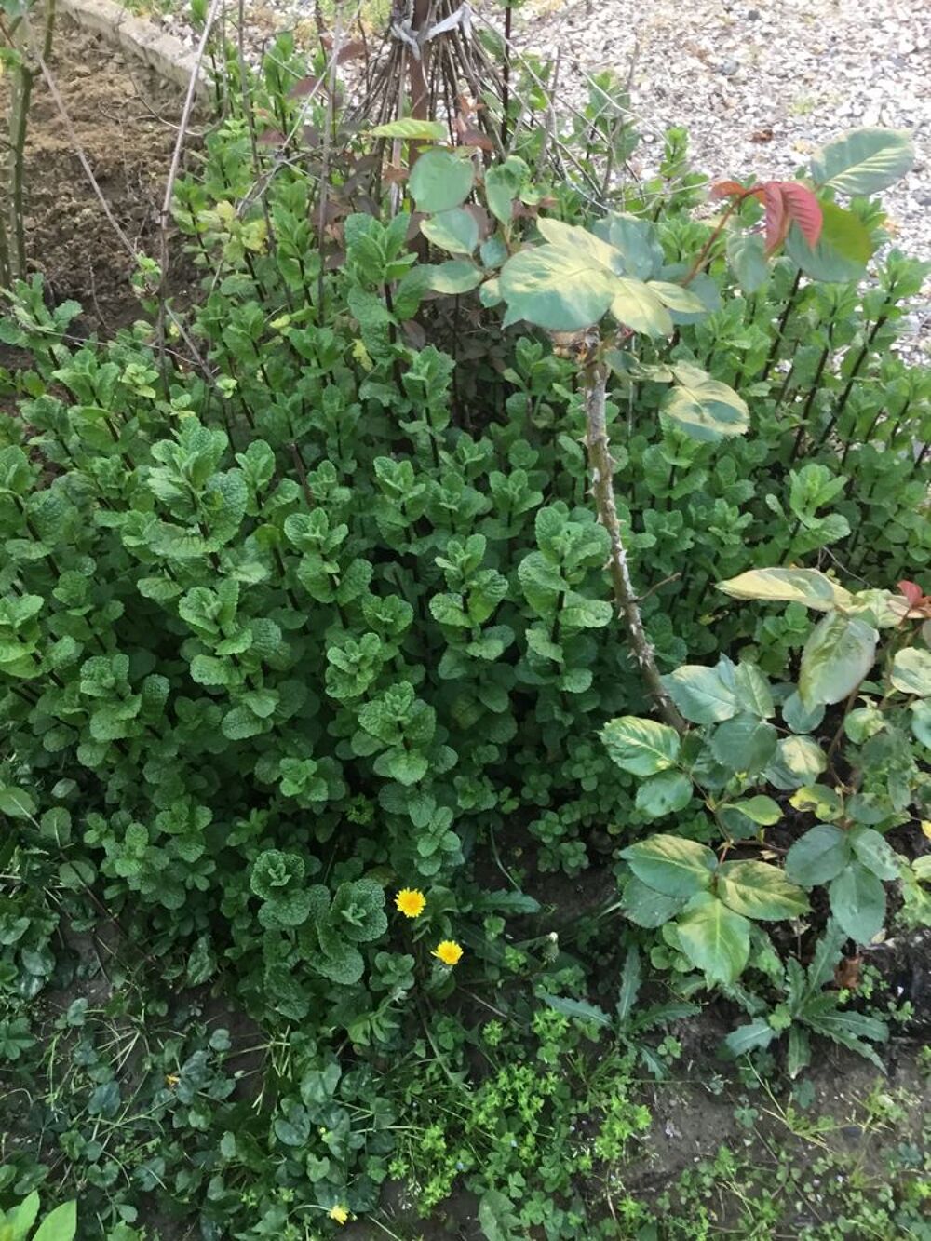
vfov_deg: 58.3
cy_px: 620
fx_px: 1111
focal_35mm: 31
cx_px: 466
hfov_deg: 45.4
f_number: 2.4
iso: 40
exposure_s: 1/33
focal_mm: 3.3
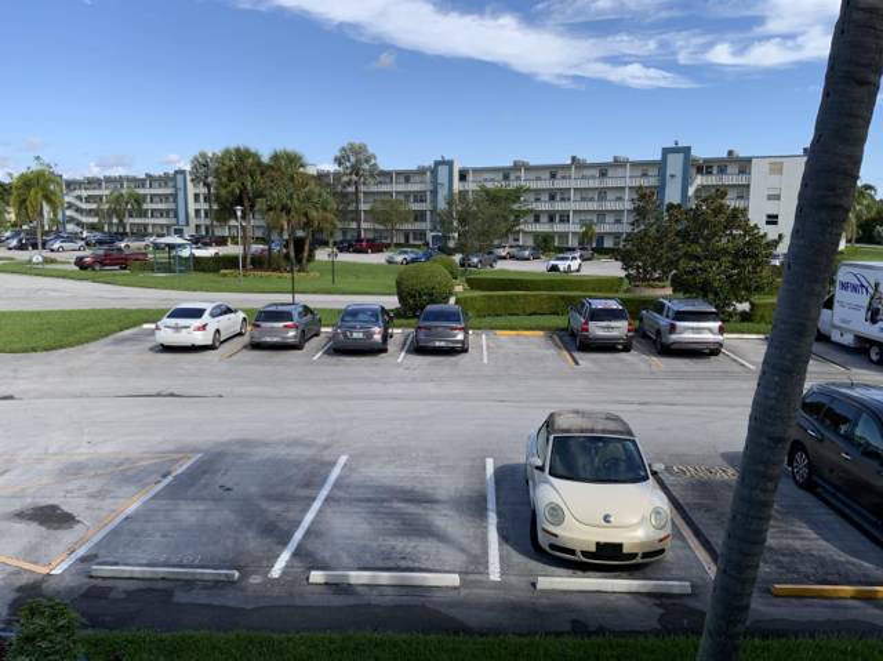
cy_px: 330
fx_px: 739
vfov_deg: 48.2
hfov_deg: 61.7
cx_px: 442
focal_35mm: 29
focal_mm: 3
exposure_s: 1/1490
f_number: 1.8
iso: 16
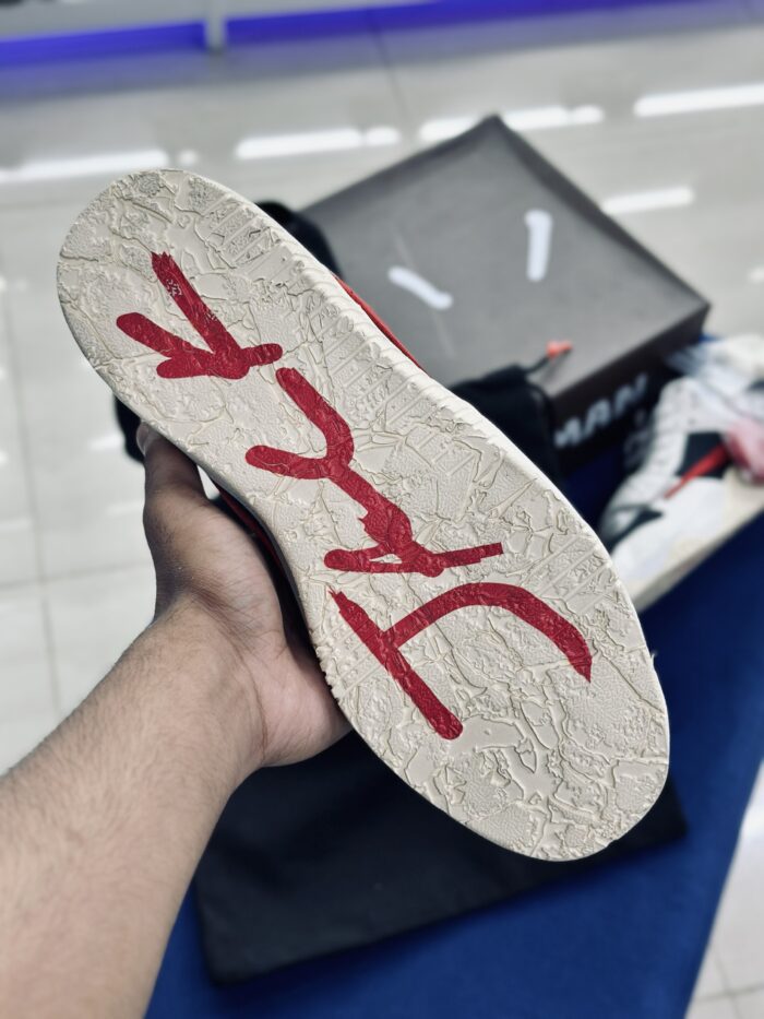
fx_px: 1412
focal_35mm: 48
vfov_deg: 39.7
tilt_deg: -54.4
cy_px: 510
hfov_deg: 30.3
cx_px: 382
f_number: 1.78
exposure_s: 1/100
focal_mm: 6.86
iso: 64
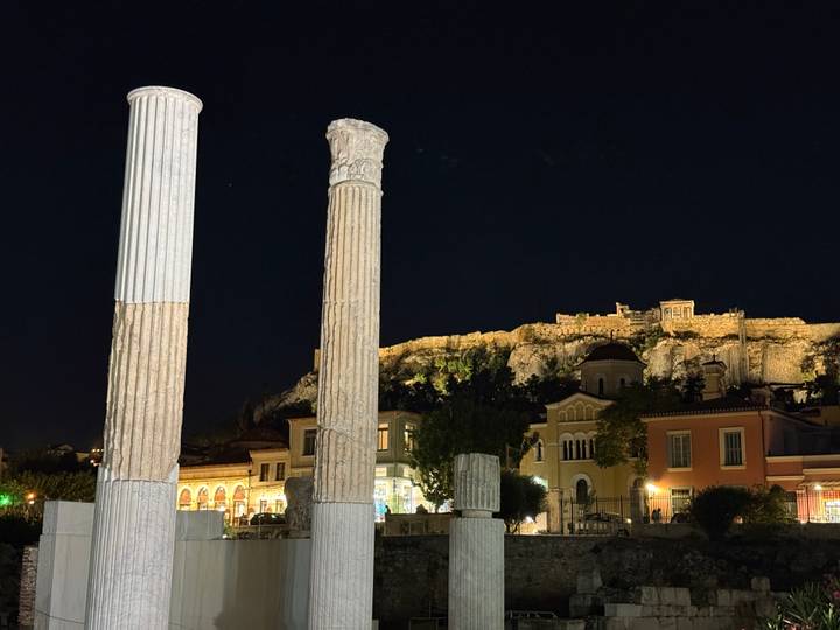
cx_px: 420
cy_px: 315
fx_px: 1165
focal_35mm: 48
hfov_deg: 39.7
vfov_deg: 30.3
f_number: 1.78
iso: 500
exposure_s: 1/25
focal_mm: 6.76
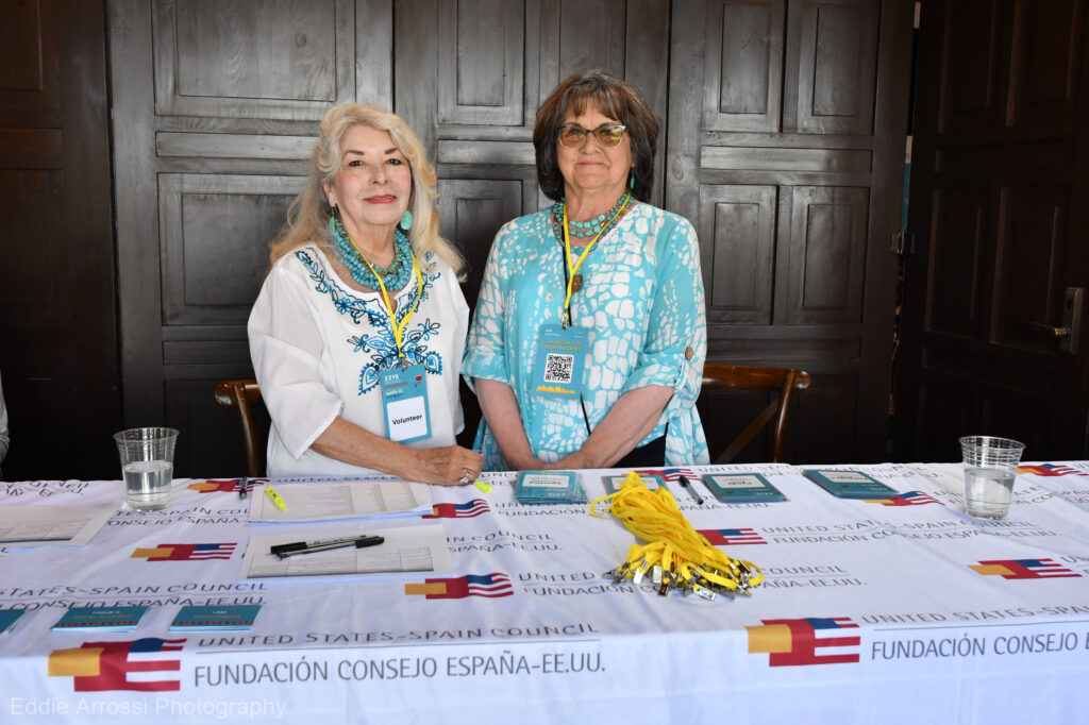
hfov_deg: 57.2
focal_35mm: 33
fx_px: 998
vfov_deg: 39.9
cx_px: 544
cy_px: 362
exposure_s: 1/640
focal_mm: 22
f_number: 6.3
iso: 1600
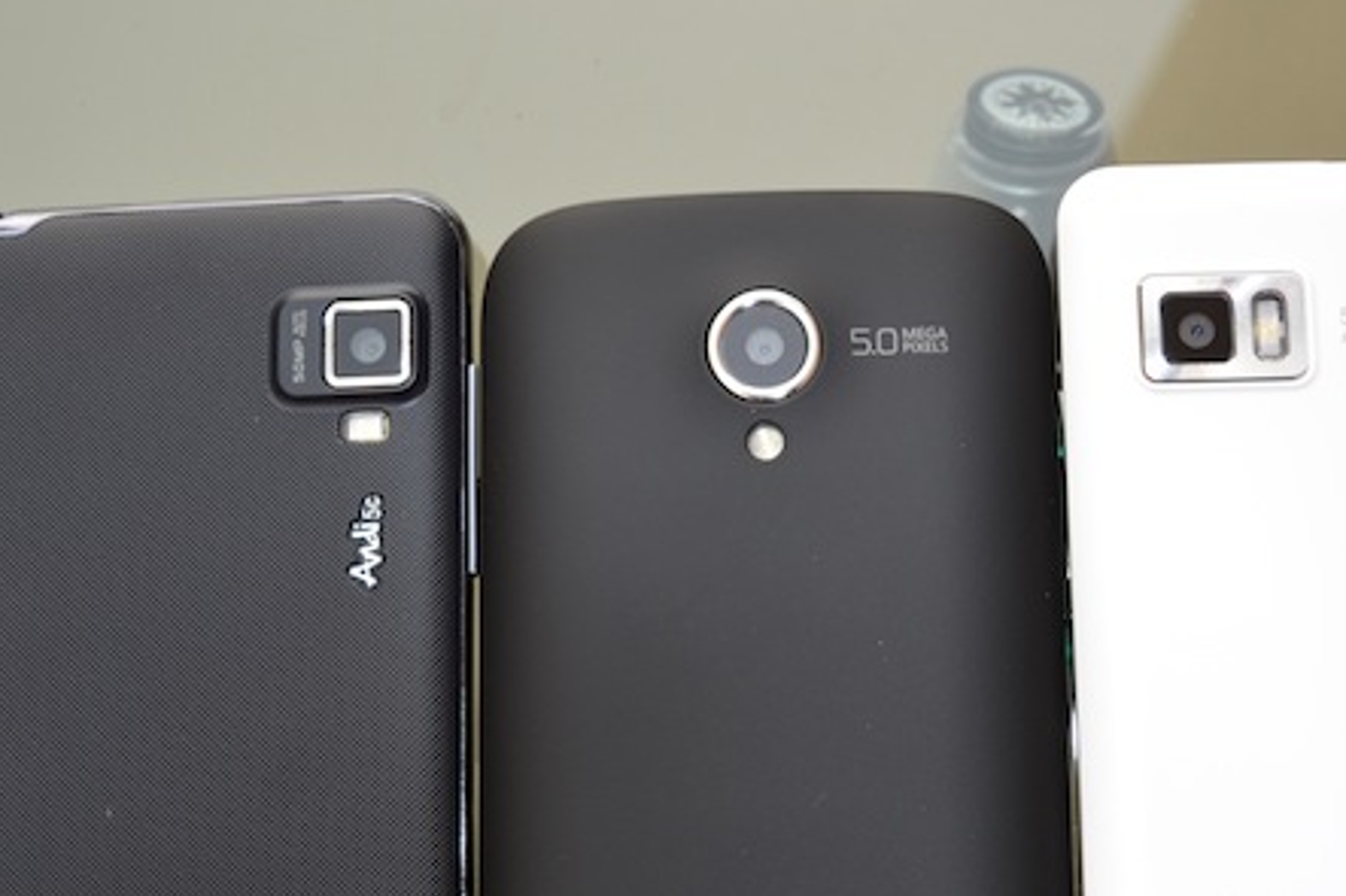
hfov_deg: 29.3
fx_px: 2571
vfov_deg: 19.7
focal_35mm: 69
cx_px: 799
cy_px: 621
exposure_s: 1/125
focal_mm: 29
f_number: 4.5
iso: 100
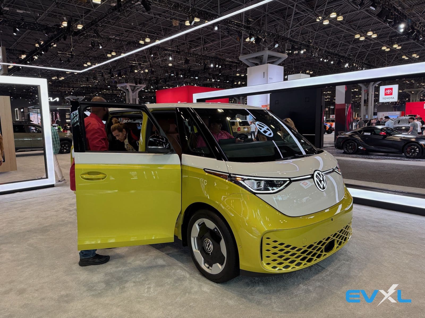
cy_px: 159
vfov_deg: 56.8
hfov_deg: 71.6
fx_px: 295
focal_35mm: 24
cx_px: 212
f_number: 1.78
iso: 160
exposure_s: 1/121
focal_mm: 6.76
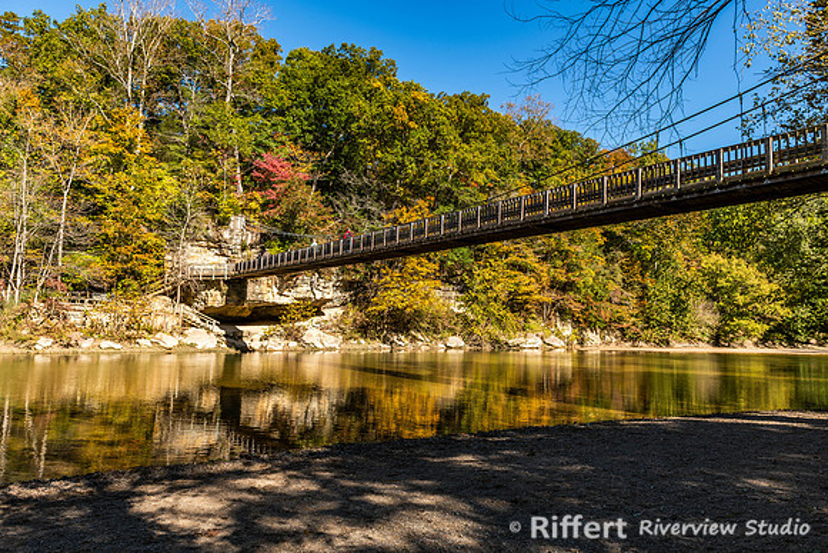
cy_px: 276
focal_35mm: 24
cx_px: 414
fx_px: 552
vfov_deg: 53.2
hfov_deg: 73.7
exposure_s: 1/200
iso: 125
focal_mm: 24
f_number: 8
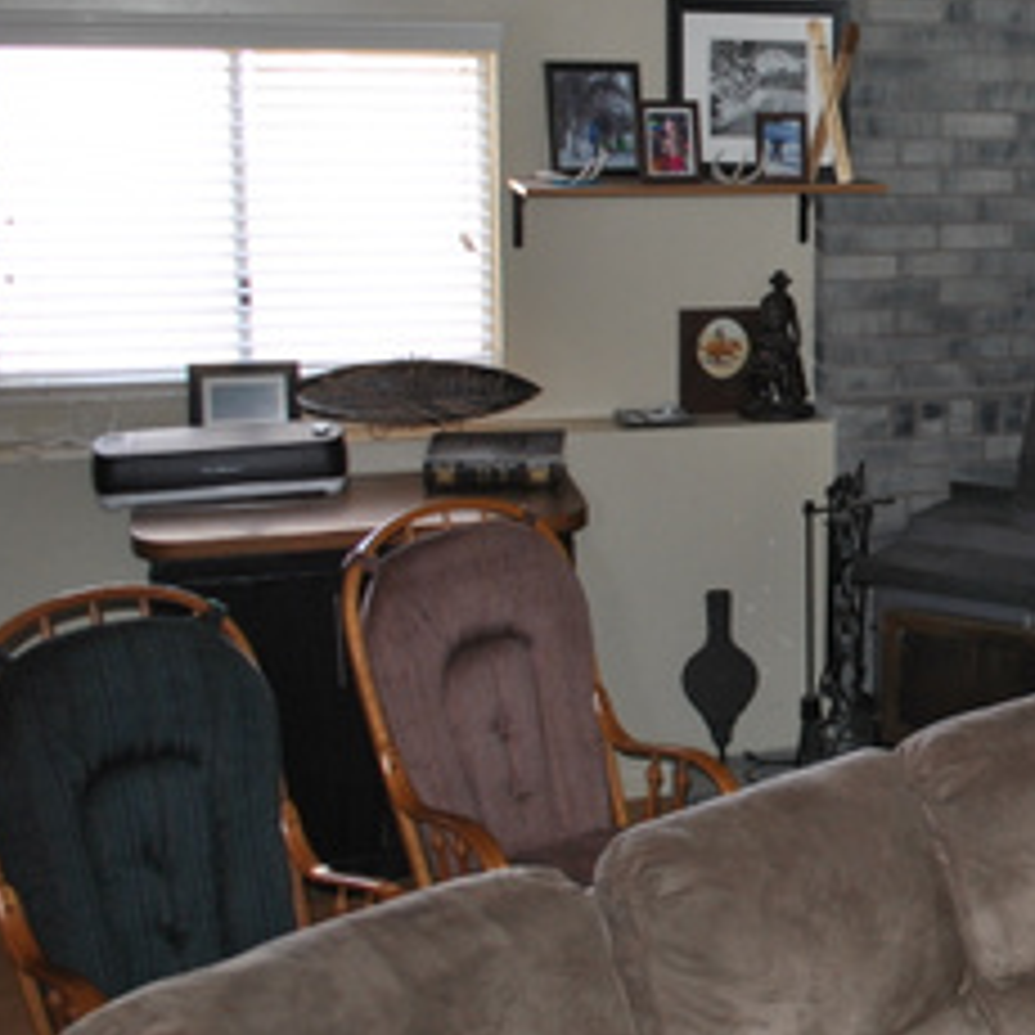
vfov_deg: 26.8
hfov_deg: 24.4
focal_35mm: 64
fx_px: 2165
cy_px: 392
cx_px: 1238
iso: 200
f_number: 3.5
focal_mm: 18
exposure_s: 1/60
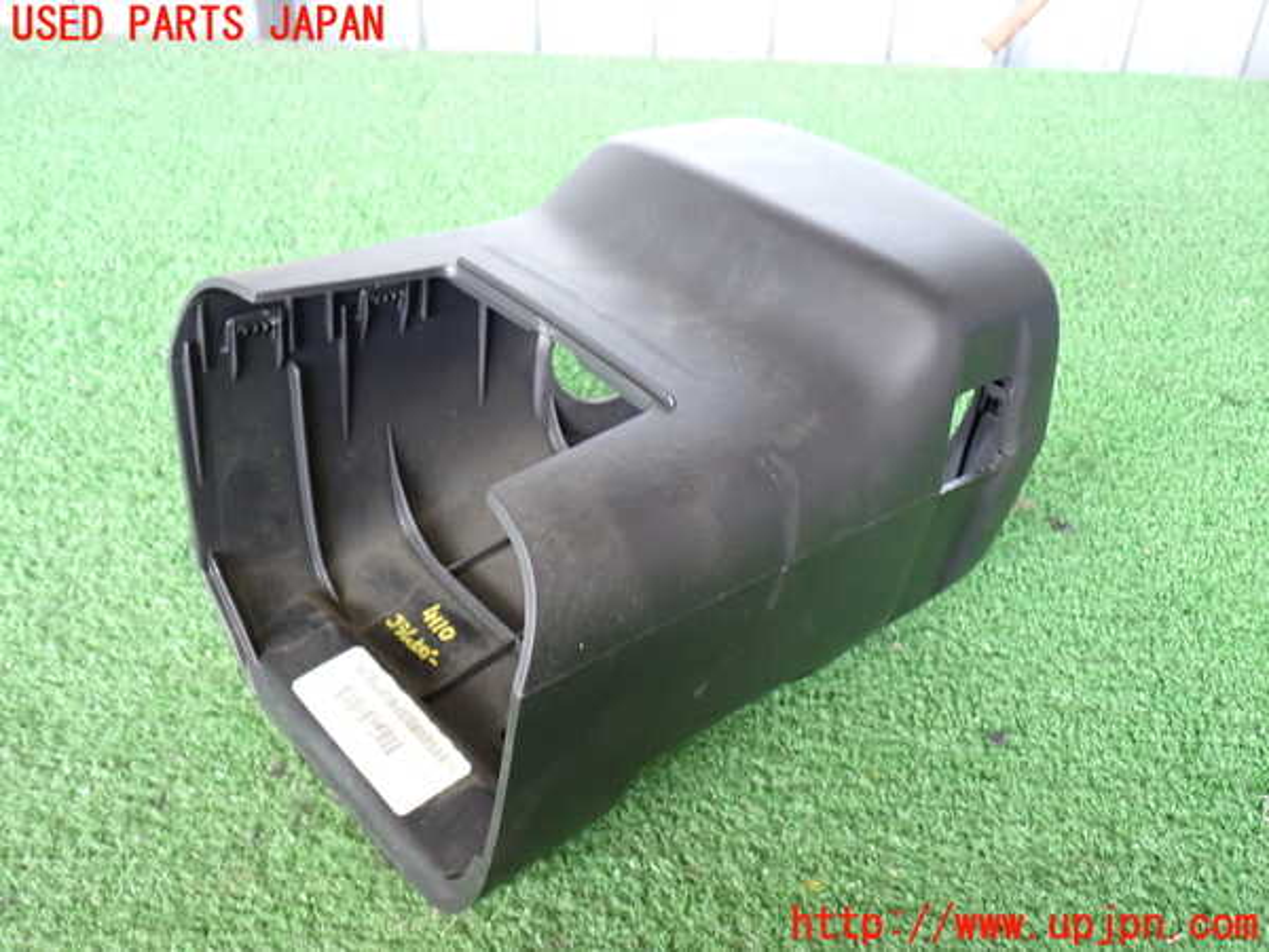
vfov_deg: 39.7
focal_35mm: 36
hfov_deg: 51.4
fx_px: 1320
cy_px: 476
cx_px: 634
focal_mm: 6.37
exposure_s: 1/40
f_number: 2.5
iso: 500
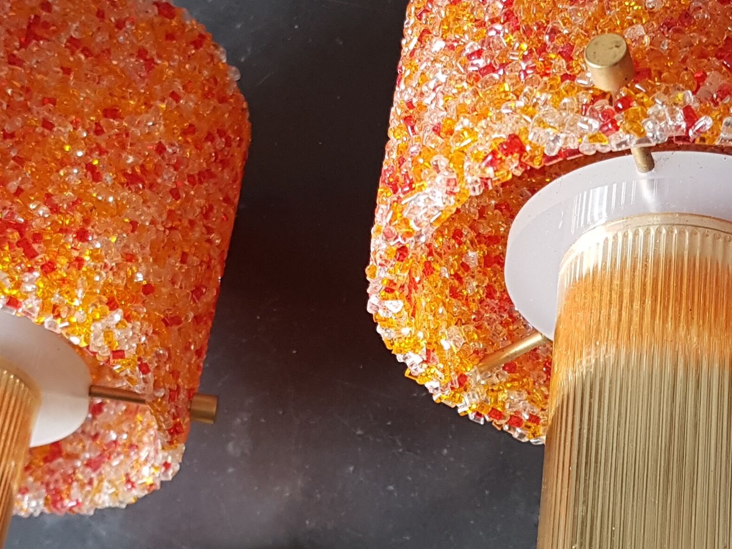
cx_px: 398
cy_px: 309
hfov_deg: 29.0
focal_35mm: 67
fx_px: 1416
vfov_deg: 21.9
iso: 125
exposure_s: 1/50
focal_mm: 4.2
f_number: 1.7
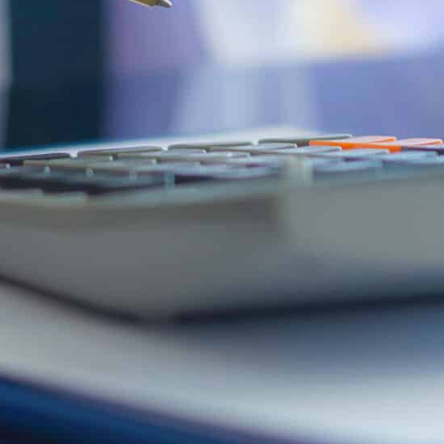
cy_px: -140
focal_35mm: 298
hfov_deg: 5.9
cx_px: 135
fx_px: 4324
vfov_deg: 5.8
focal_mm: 50
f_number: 2.8
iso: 200
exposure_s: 1/100
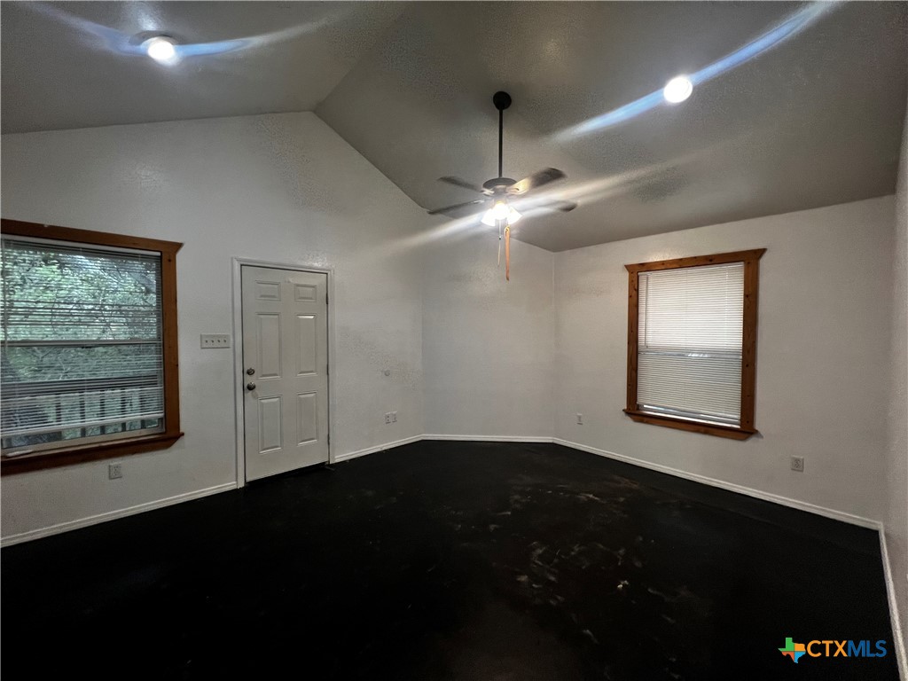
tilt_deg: -2.5
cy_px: 340
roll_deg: -0.5
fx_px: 341
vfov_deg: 89.9
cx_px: 454
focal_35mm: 13
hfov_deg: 106.2
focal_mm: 1.57
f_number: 1.8
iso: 250
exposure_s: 1/120
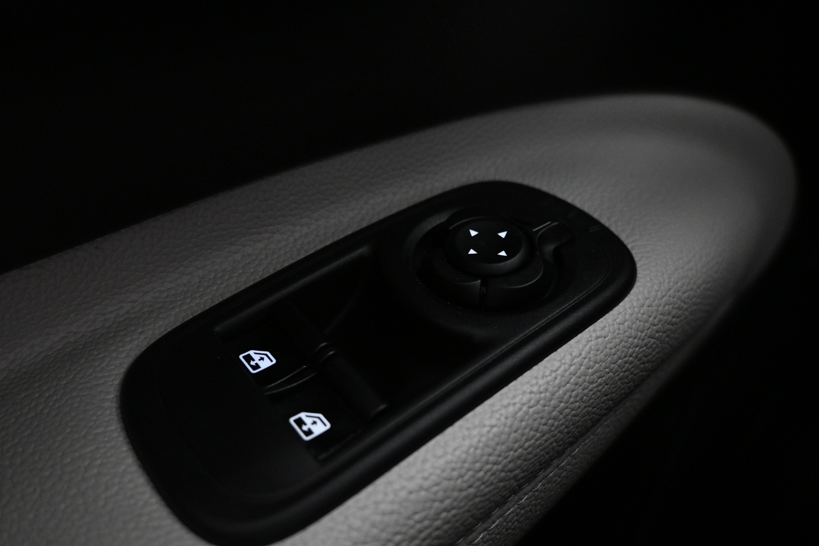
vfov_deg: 46.4
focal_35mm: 28
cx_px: 397
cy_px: 296
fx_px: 637
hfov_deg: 65.5
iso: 1600
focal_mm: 16
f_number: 3.5
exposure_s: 1/20
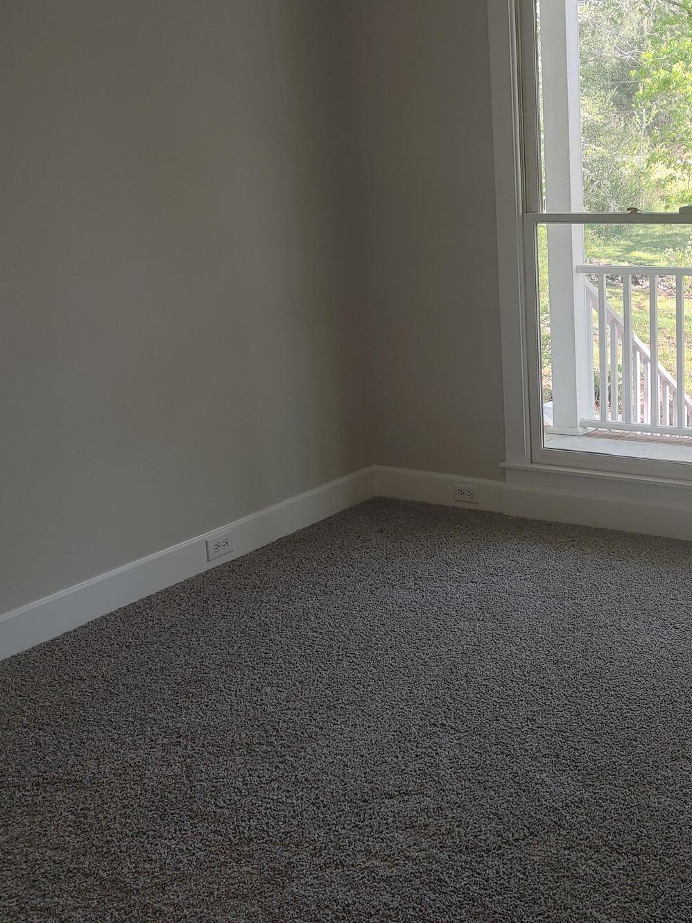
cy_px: 428
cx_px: 570
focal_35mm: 45
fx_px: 1200
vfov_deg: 42.1
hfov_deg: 31.2
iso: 50
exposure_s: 1/120
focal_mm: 5.58
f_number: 1.8
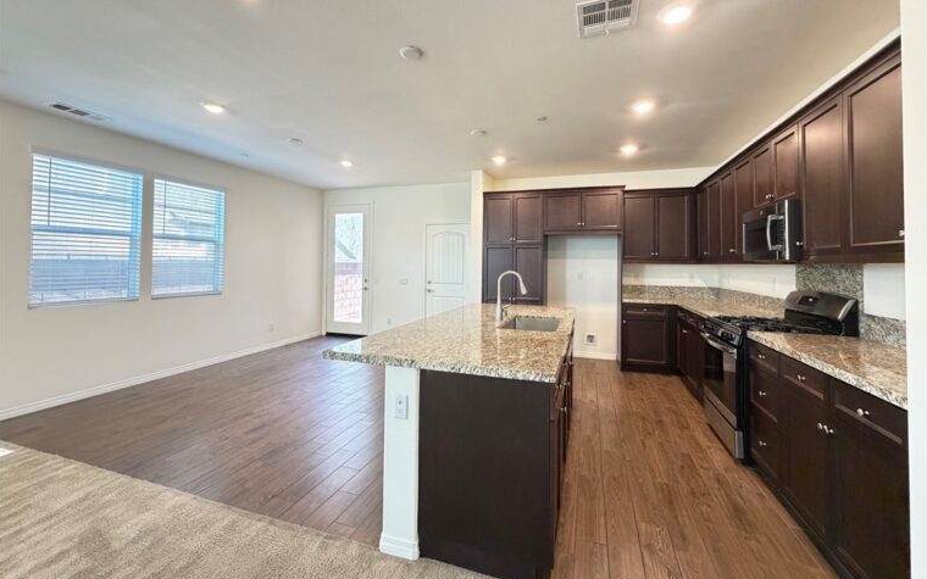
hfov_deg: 101.5
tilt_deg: +1.3
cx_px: 465
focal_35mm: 15
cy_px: 252
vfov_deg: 74.5
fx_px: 379
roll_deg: -0.3
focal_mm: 2.22
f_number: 2.2
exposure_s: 1/60
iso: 800
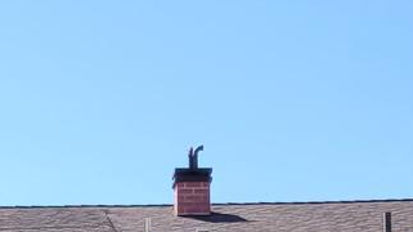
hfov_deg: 11.9
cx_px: 102
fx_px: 1981
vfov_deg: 5.9
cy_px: 821
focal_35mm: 181
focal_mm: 5.4
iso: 40
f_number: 1.8
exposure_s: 1/1480
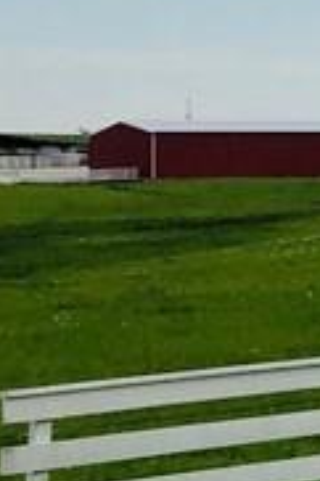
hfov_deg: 6.6
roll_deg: +1.0
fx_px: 2191
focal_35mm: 164
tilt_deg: +2.4
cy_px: 90
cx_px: 1285
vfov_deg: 12.5
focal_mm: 3.99
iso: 20
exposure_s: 1/3690
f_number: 1.8
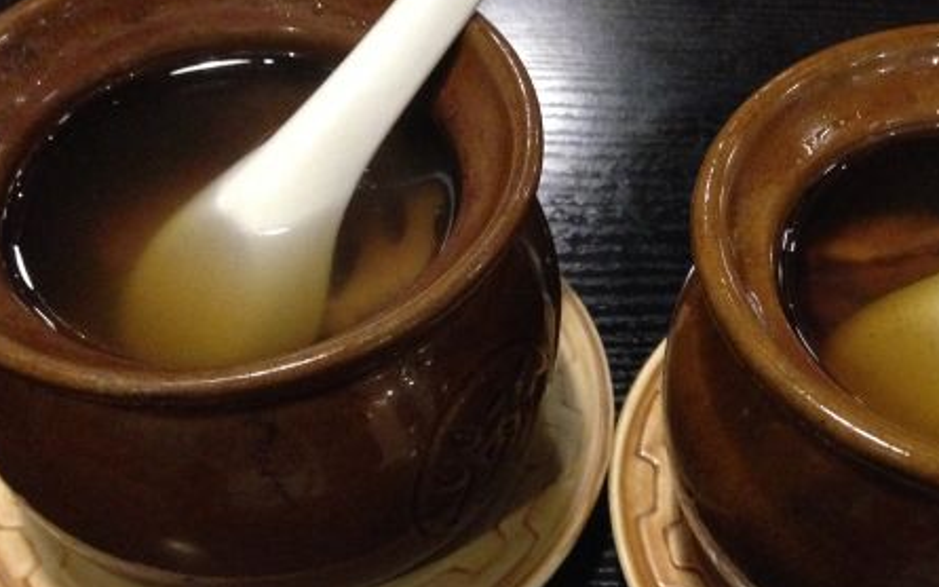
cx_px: 612
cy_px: 385
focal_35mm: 55
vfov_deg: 23.5
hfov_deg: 36.6
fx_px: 1407
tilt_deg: -53.6
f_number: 2.4
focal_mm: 4.12
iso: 640
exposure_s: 1/15
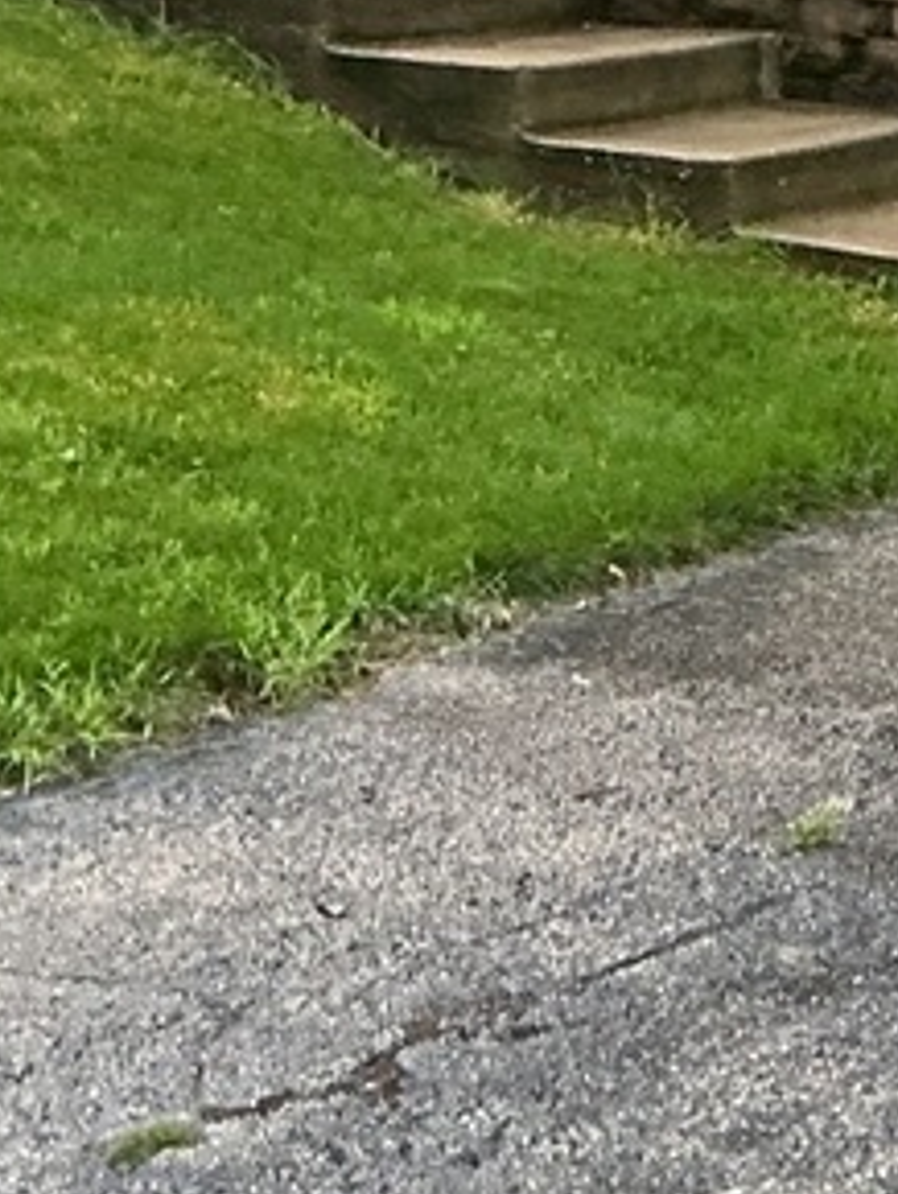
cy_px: 124
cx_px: 1162
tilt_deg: -5.5
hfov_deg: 13.3
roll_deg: -1.6
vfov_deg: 17.9
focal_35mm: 108
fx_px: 3730
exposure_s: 1/60
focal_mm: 3
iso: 200
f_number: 1.8
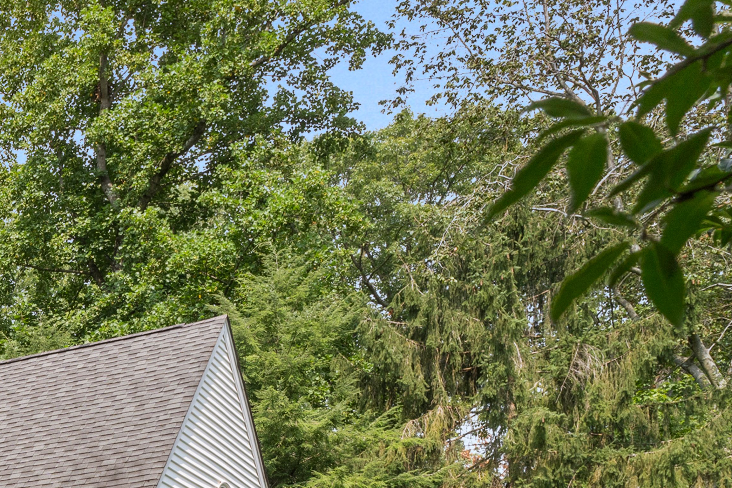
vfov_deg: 18.3
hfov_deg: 22.3
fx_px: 1342
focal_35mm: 66
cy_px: 734
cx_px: -486
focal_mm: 16
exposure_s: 1/15
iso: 160
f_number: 9
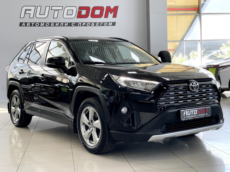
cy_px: 86
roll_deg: +2.2
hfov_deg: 36.8
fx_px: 346
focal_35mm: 52
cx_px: 115
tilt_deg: -2.7
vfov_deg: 28.0
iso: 125
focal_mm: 6
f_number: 2
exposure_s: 1/99
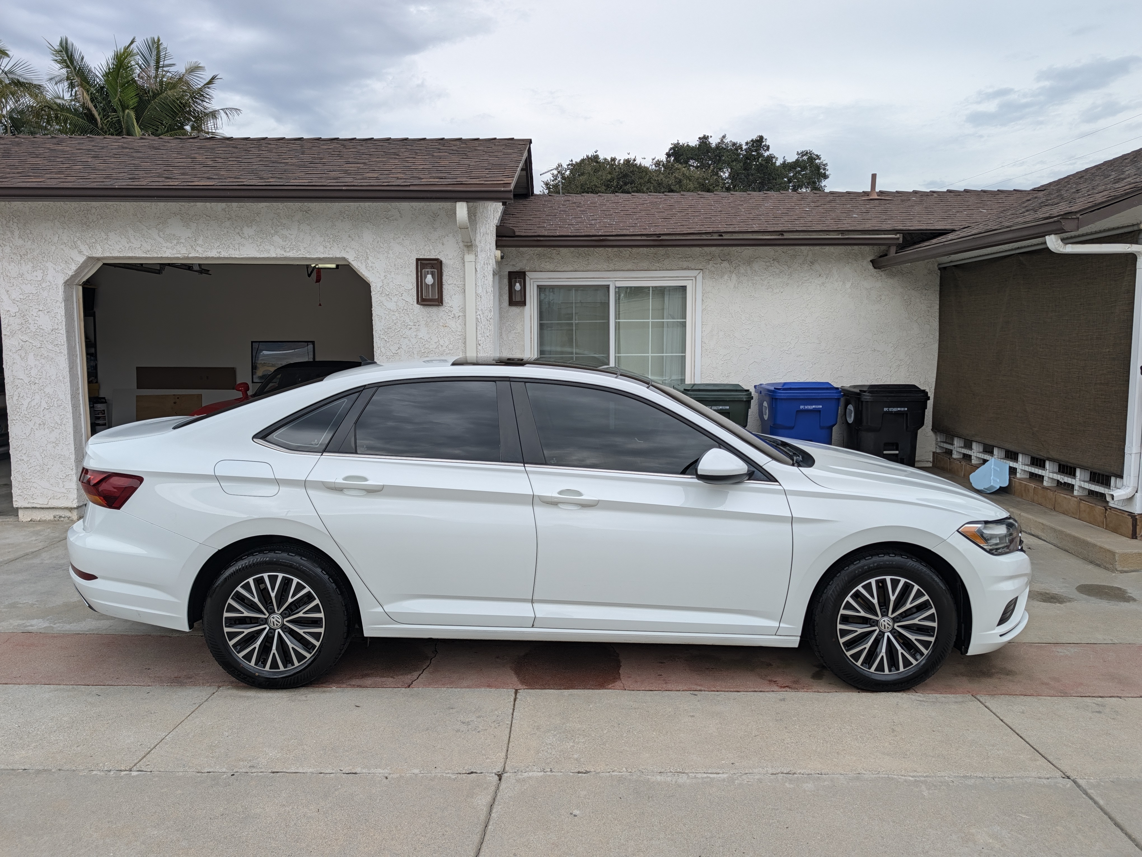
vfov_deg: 56.9
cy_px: 428
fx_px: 792
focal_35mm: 24
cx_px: 571
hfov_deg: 71.6
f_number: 1.68
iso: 23
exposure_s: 1/967
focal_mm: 6.9
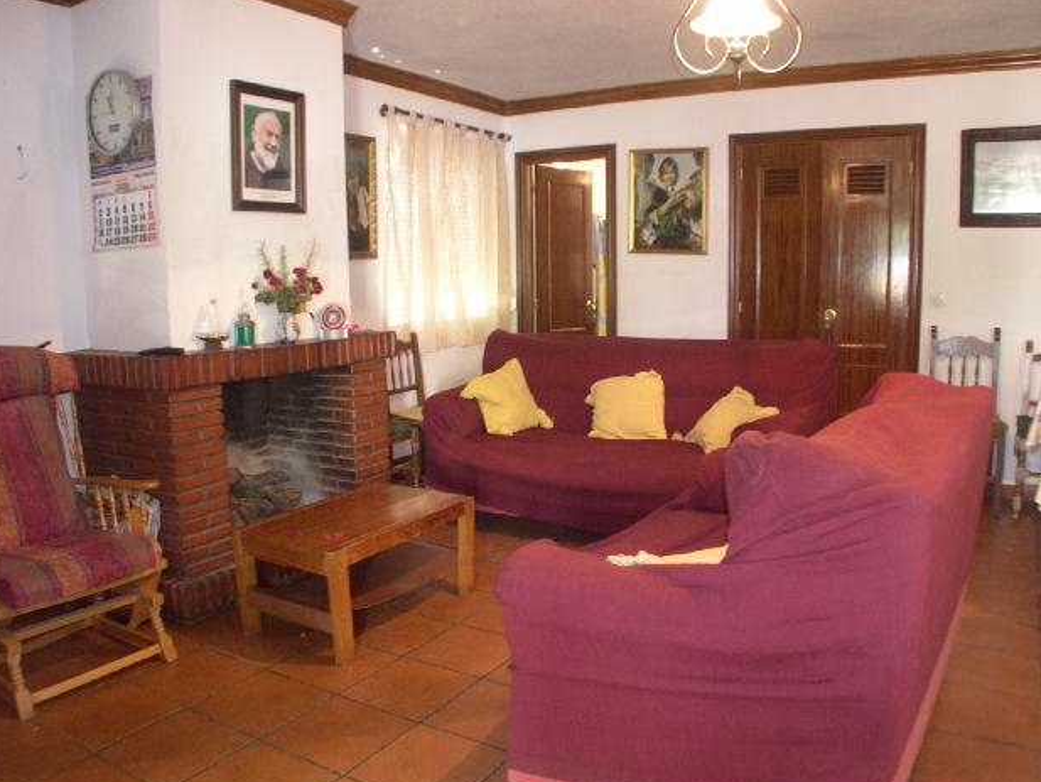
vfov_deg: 35.1
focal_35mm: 41
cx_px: 498
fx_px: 1233
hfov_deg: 45.8
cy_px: 417
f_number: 2.8
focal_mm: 8
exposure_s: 1/3.1
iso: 200
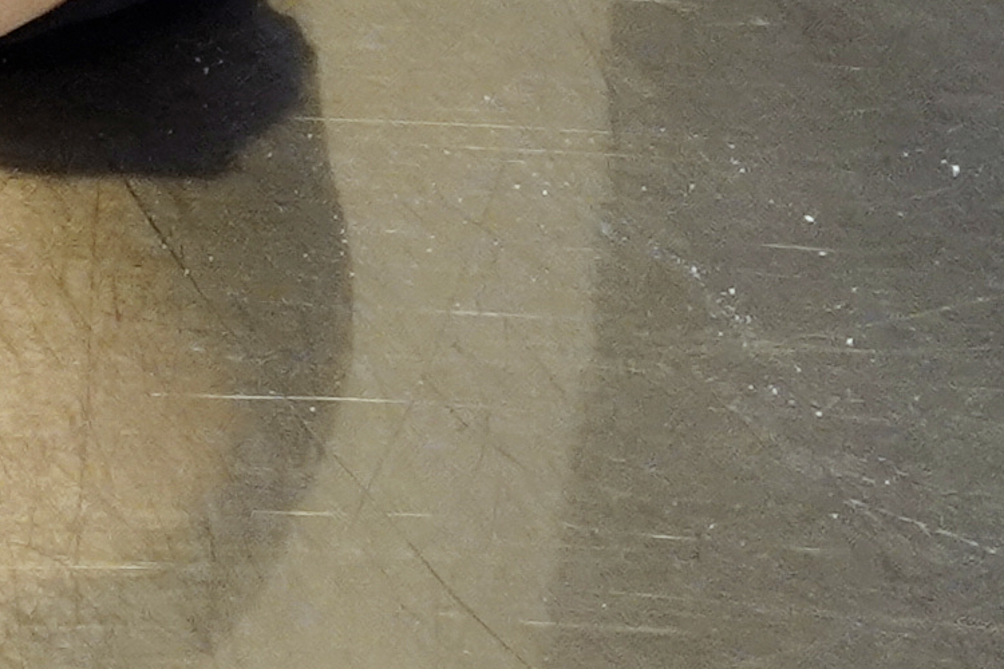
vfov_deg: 5.4
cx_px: -2790
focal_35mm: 252
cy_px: -613
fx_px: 7027
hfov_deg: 6.7
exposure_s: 1/40
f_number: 6.3
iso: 2000
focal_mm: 21
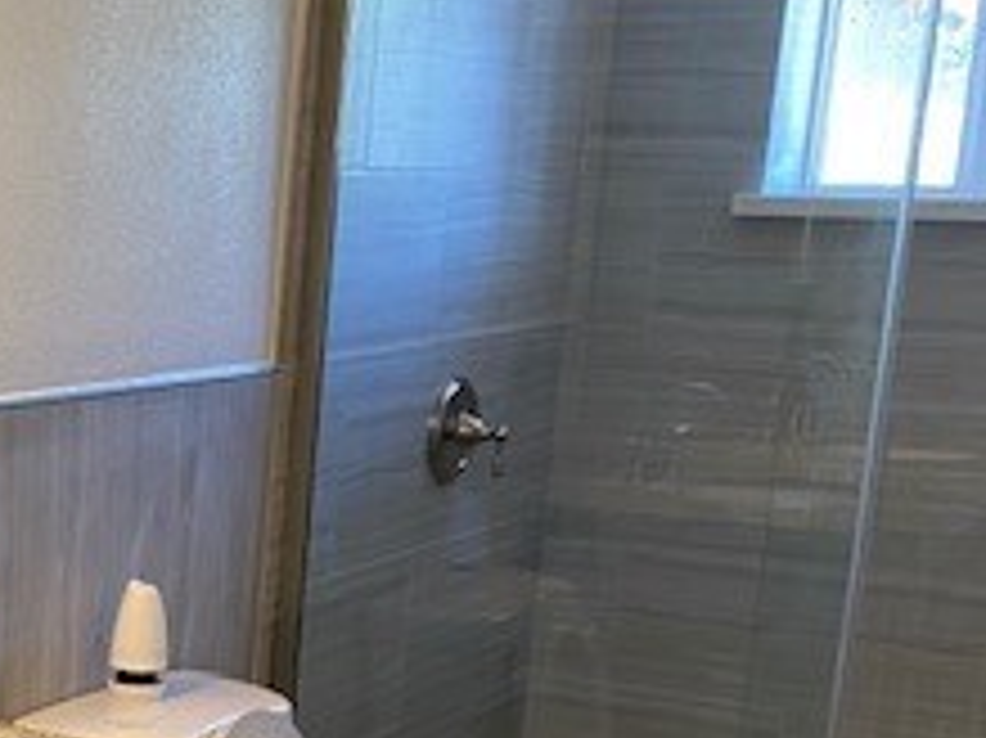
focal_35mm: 76
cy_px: 675
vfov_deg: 19.0
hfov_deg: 23.4
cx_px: -203
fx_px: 2164
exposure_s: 1/60
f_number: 1.8
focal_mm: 4.25
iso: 125
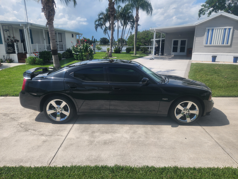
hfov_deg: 73.9
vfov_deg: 58.9
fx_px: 158
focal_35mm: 23
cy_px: 90
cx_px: 119
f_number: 1.8
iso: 20
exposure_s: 1/1732
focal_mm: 5.4
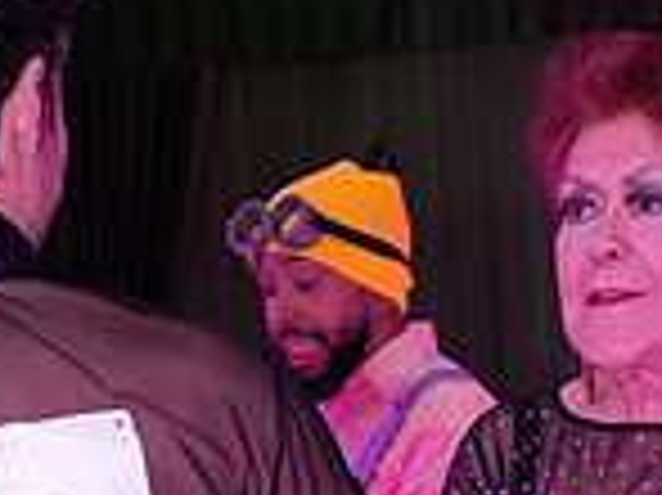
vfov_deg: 6.0
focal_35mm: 239
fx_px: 4567
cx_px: 588
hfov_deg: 8.3
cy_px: 1062
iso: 2500
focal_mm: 63
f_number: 6.3
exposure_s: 1/250
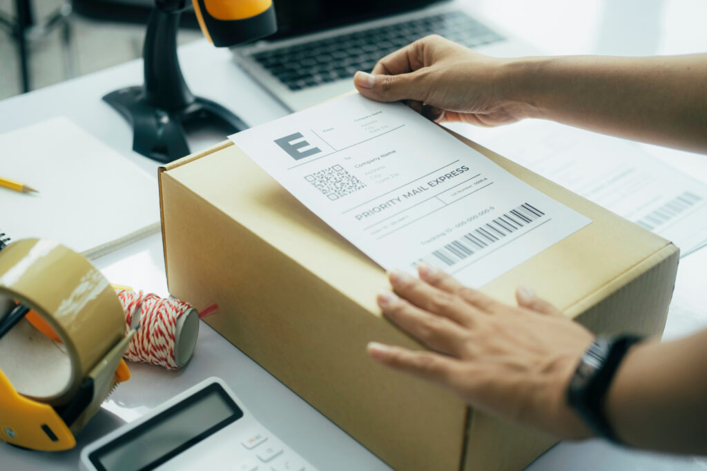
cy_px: 236
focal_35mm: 53
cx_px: 354
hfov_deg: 37.5
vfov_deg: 25.5
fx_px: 1041
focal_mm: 35
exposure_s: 1/250
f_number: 2
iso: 250
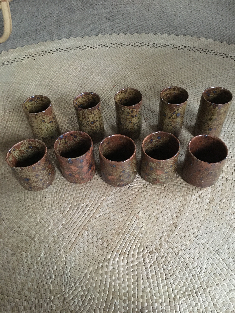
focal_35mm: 29
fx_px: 262
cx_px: 118
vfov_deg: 61.7
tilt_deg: -49.8
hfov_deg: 48.2
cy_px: 156
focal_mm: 4.15
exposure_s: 1/17
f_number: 2.2
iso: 500
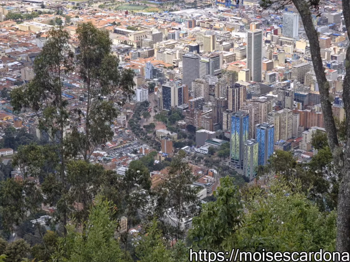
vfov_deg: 17.8
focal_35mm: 83
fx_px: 839
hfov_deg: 23.6
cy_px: 109
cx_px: 170
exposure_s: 1/1422
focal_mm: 7.9
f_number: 2.4
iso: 50
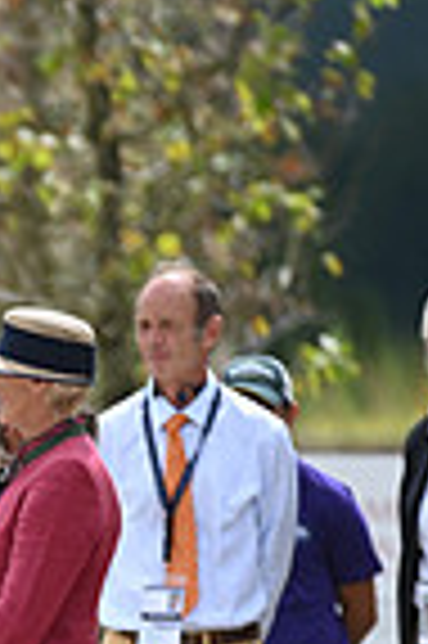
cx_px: -838
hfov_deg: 0.8
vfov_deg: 1.3
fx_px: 29083
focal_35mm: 1627
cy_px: 538
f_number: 5.6
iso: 400
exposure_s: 1/1600
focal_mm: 400
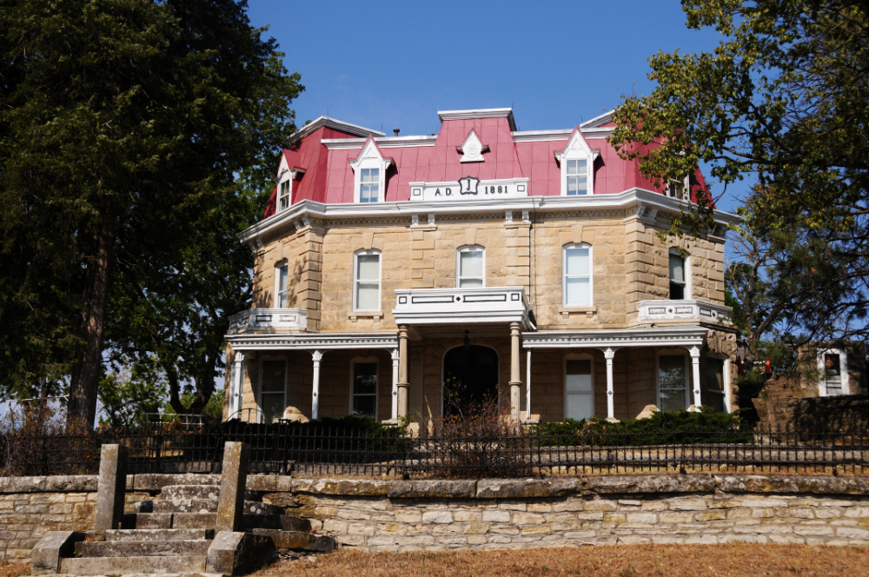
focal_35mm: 54
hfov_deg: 36.9
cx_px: 434
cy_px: 288
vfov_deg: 25.0
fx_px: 1302
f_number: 9
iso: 250
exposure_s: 1/1600
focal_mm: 36
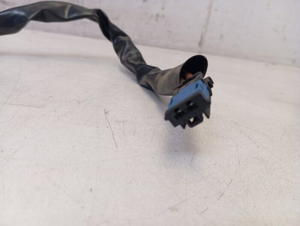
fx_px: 243
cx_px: 150
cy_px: 113
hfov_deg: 63.4
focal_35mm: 28
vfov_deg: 49.9
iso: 217
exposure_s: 1/33.3
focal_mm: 4.22
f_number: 1.8
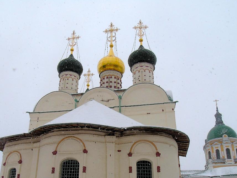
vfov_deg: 40.2
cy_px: 120
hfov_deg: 52.3
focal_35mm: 35
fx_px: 240
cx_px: 95
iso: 80
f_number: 4
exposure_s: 1/1000
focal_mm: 4.4
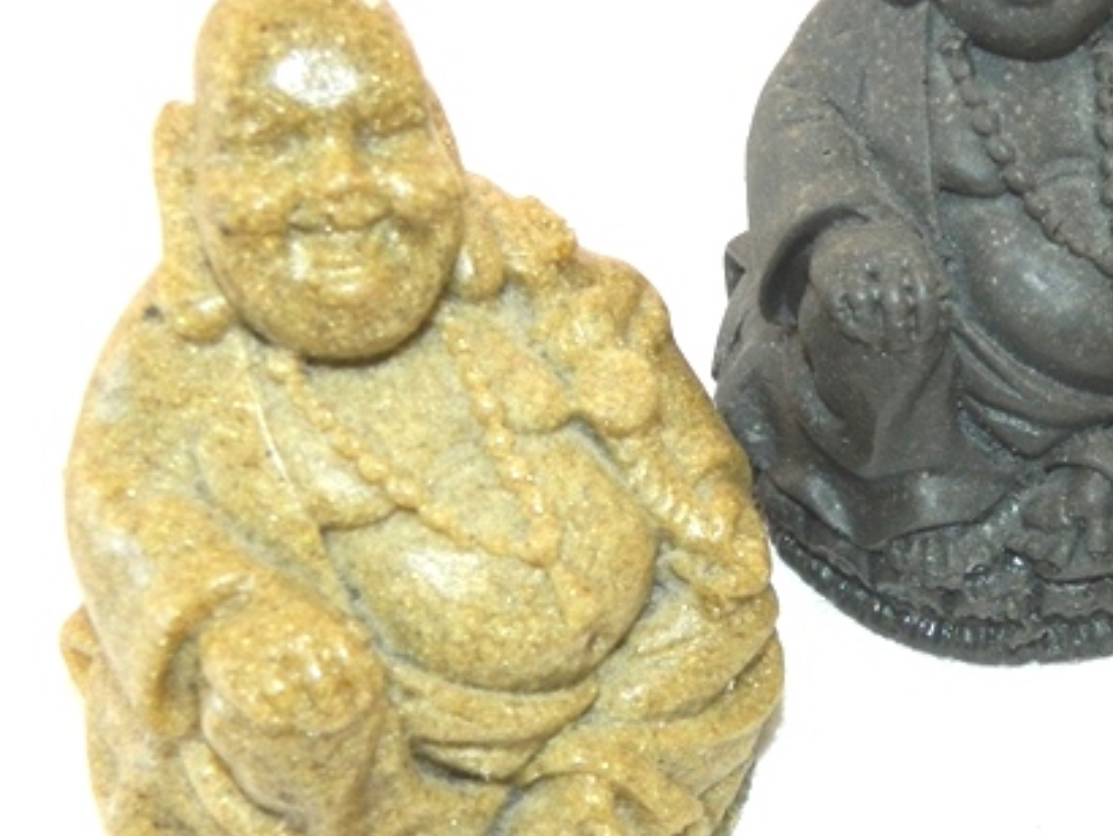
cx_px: 991
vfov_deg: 18.4
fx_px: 2574
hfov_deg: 23.8
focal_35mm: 80
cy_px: 467
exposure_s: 1/40
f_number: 3.5
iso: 200
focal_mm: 7.3
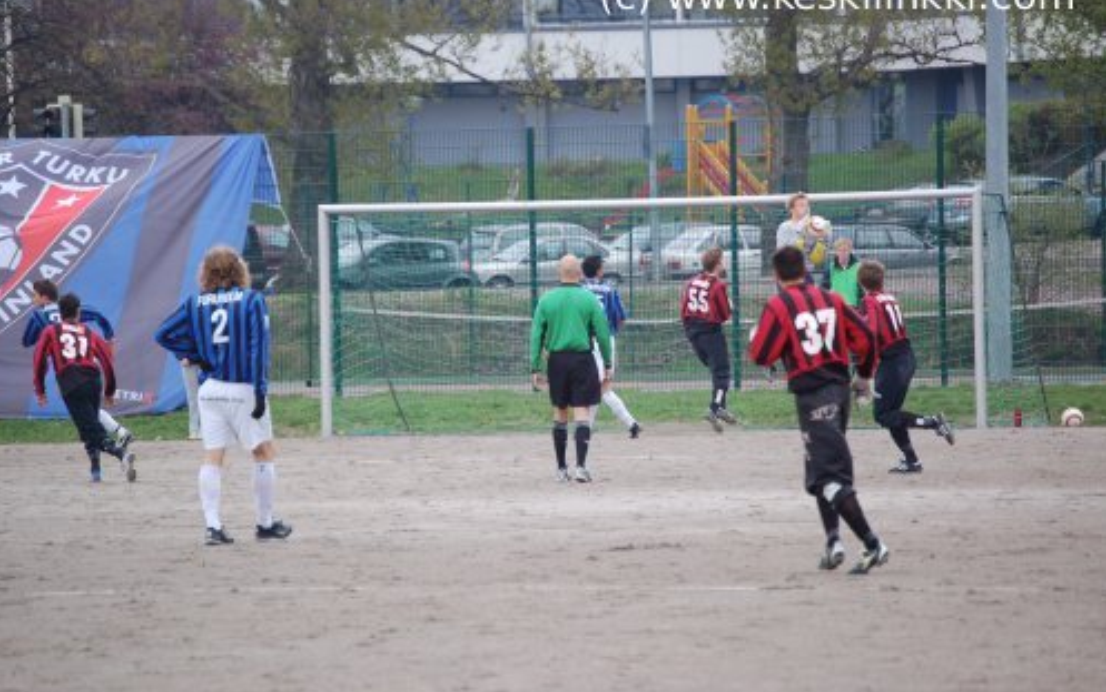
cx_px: 554
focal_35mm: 307
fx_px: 9257
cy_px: 332
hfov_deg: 6.8
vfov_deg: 4.3
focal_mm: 200
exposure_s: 1/500
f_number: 5.6
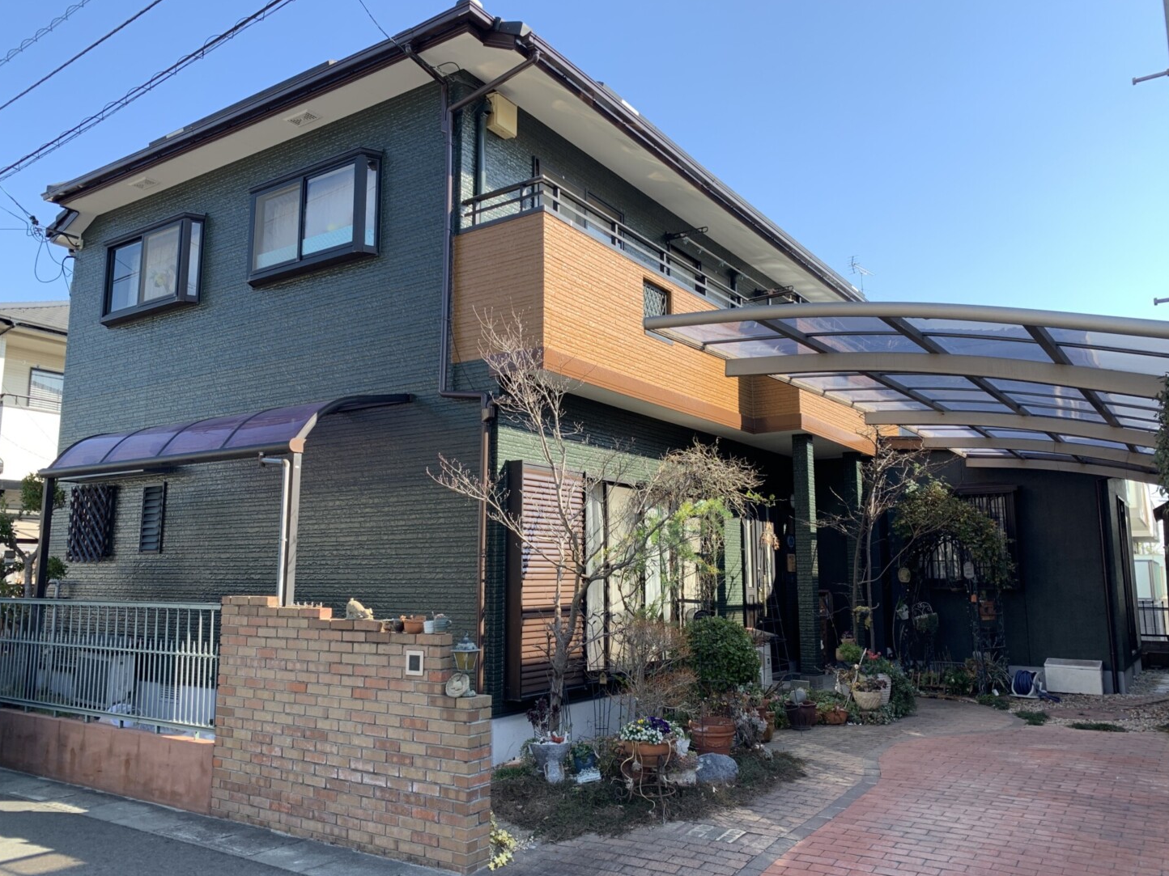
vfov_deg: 51.4
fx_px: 912
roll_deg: -0.2
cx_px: 570
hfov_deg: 65.3
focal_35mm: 27
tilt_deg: +9.0
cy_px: 439
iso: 25
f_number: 1.8
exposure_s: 1/245
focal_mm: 4.25
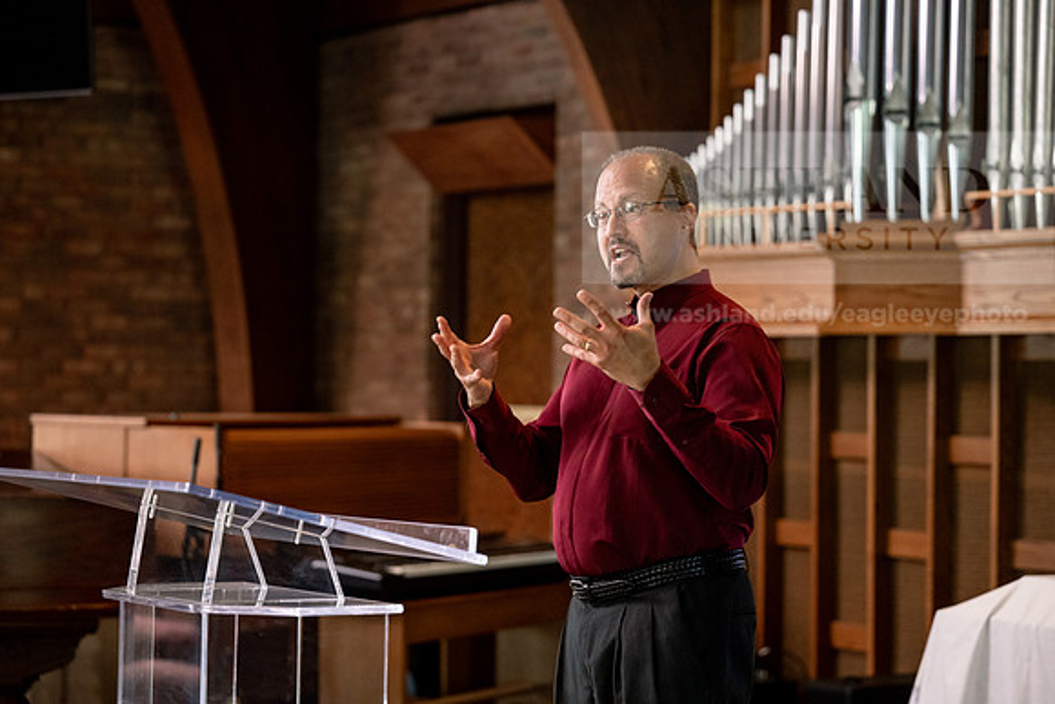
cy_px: 352
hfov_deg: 22.6
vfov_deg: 15.2
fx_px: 2638
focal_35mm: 90
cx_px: 528
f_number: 3.2
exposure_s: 1/200
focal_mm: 90
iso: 3200
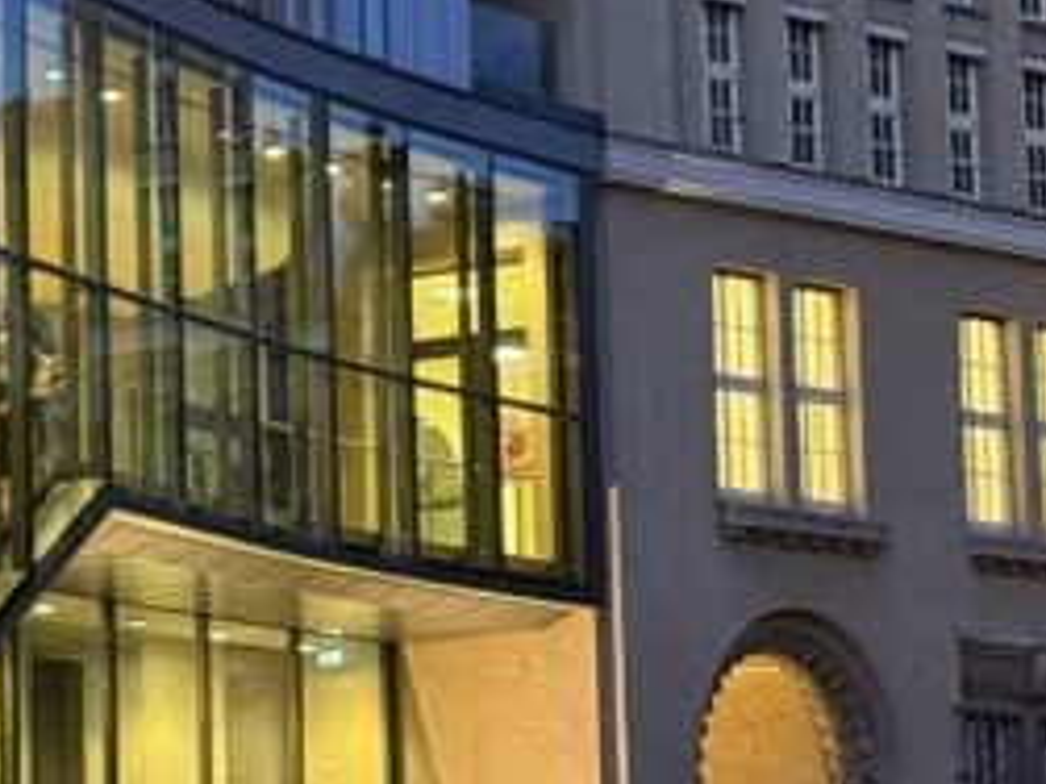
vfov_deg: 7.6
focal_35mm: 196
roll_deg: +0.5
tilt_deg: +9.2
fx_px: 5920
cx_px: -321
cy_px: 221
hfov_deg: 9.9
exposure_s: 1/20
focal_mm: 6.76
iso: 640
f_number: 1.78
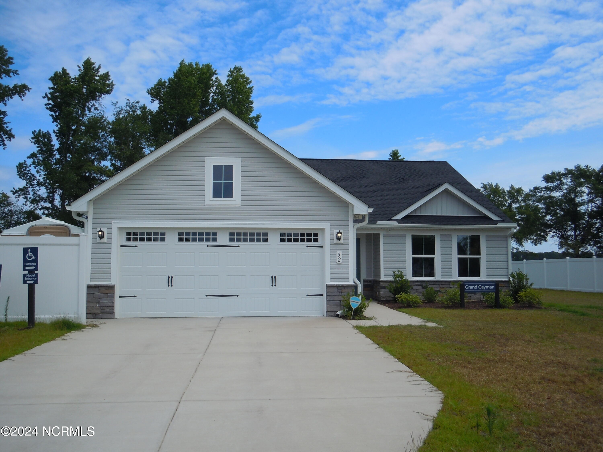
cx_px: 302
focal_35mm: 33
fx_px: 575
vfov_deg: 42.9
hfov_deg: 55.4
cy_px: 226
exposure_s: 1/320
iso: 100
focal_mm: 5.9
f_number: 8
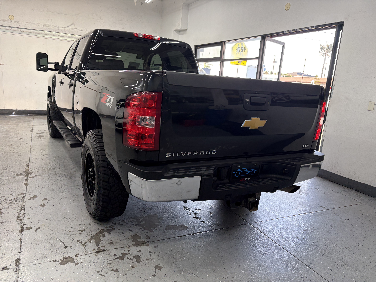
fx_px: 282
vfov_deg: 53.1
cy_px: 141
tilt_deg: -12.2
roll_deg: -4.9
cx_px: 188
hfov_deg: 67.3
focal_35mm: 26
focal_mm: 5.96
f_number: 1.6
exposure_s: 1/60
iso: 64
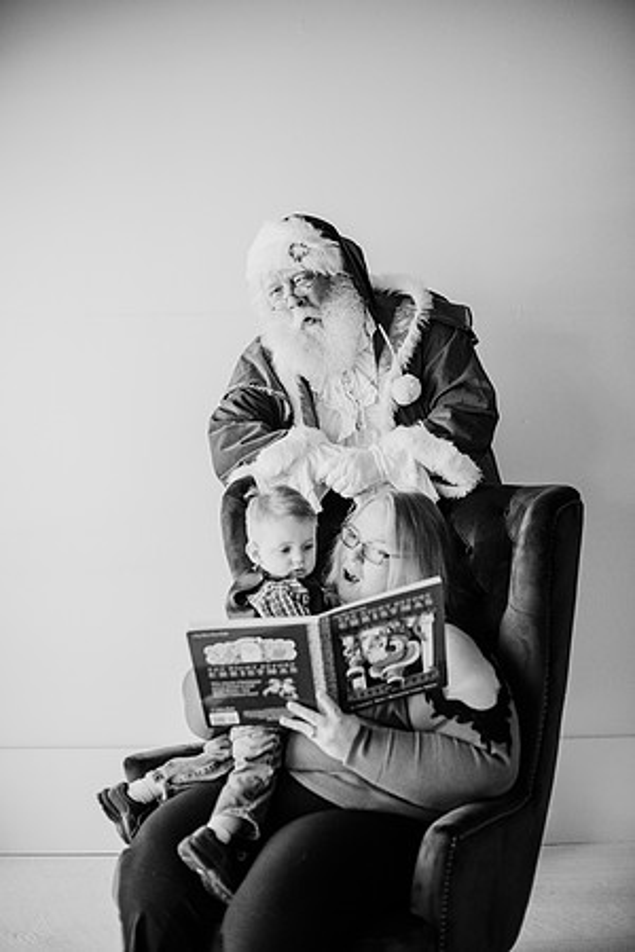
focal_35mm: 50
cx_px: 318
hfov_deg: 27.0
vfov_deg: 39.6
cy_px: 476
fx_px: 1323
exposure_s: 1/640
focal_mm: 50
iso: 640
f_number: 2
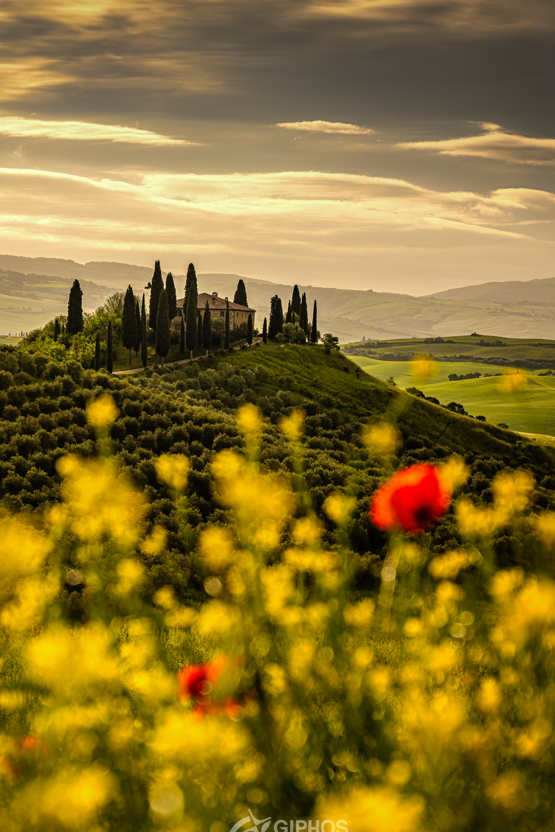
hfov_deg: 16.1
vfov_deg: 23.9
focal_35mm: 85
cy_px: 400
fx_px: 1965
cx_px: 289
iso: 64
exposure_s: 1/1000
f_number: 6.3
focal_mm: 79
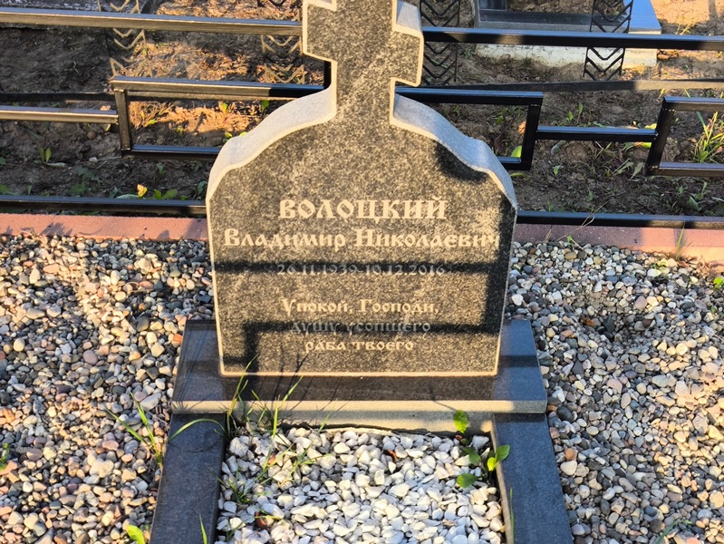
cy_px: 272
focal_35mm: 50
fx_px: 1046
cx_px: 362
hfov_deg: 38.2
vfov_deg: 29.1
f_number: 1.7
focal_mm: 4.71
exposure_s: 1/152
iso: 50
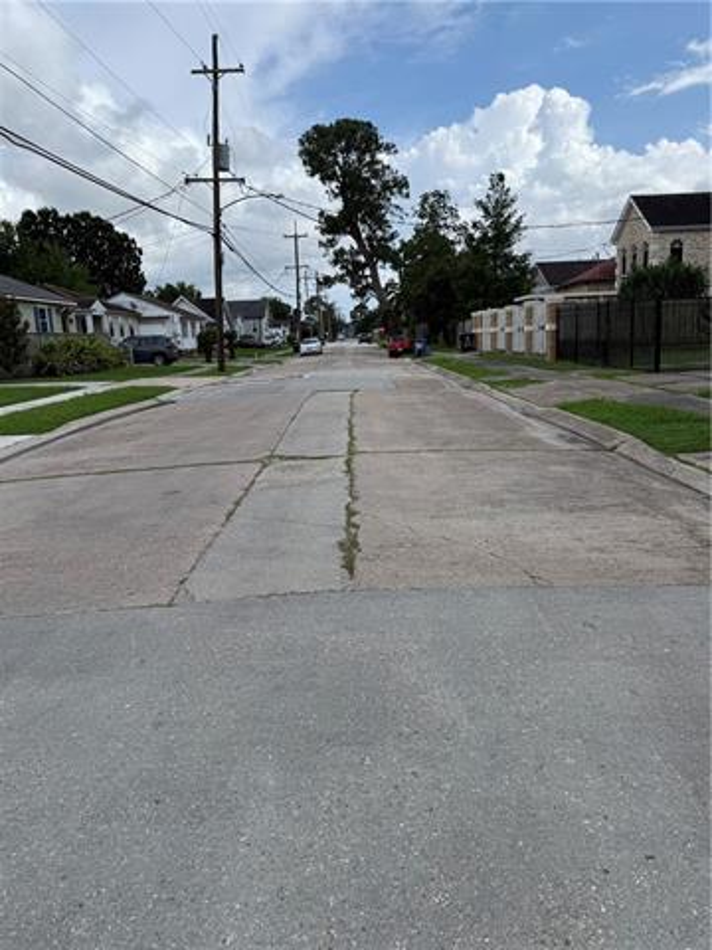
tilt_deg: -11.9
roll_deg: -1.7
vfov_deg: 71.6
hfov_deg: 56.8
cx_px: 356
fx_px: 658
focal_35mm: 24
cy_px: 475
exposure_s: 1/5319
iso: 80
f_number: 1.78
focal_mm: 6.76
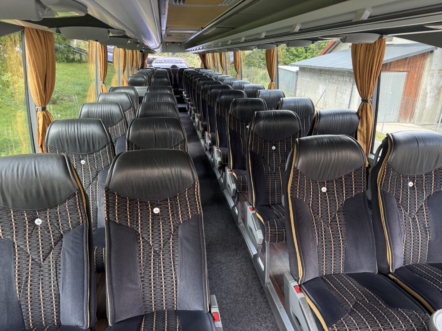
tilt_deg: -19.7
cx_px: 221
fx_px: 306
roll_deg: -0.3
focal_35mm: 24
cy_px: 166
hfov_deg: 71.6
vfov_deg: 56.8
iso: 200
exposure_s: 1/95
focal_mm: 6.76
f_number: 1.78
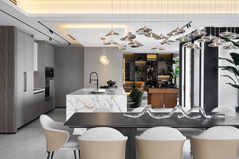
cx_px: 118
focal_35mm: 46
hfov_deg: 42.7
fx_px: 305
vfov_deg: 29.2
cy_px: 79
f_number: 9
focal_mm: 30
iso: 320
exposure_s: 1/4
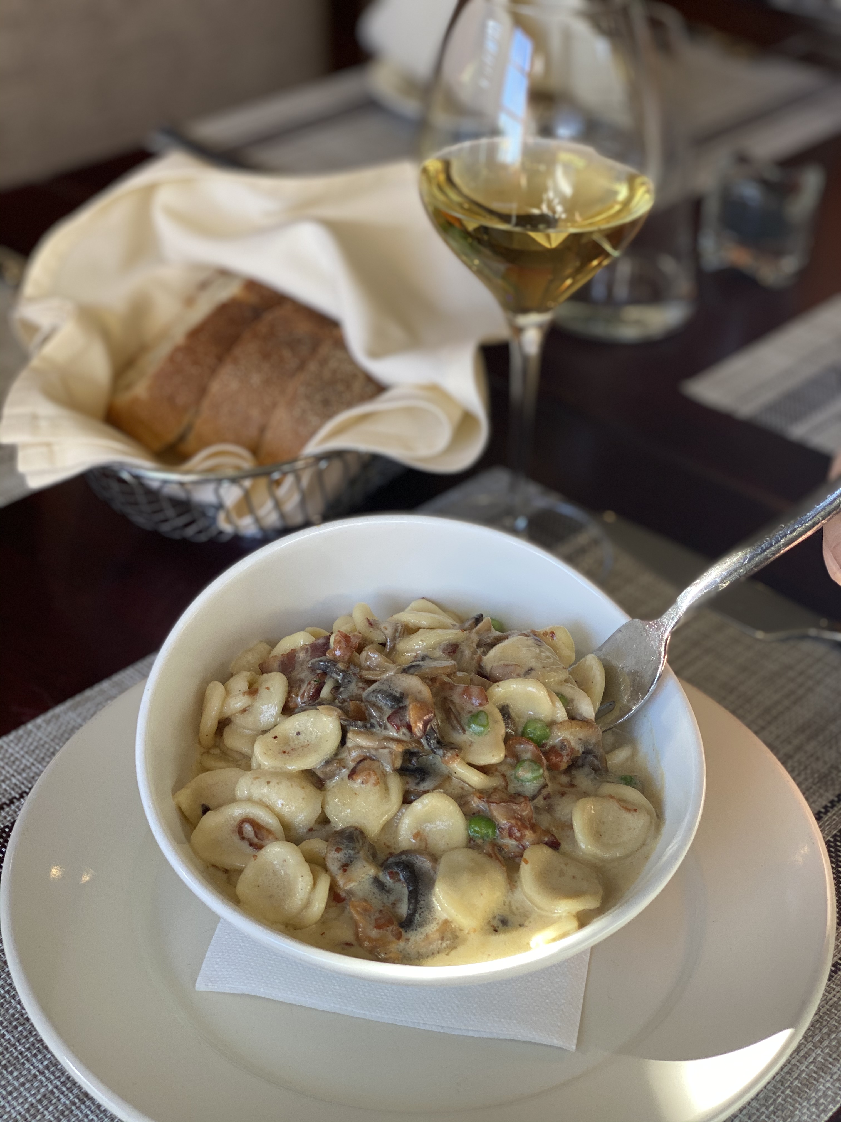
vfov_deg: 36.8
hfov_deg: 28.0
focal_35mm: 52
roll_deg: -3.1
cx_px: 420
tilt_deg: -33.3
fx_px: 1684
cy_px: 561
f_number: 2
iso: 50
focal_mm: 6
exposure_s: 1/120
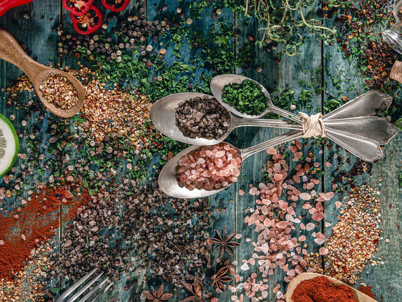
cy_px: 151
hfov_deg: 29.4
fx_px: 766
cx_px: 201
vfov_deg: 22.3
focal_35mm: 66
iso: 200
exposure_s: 1/125
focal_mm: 85
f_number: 20
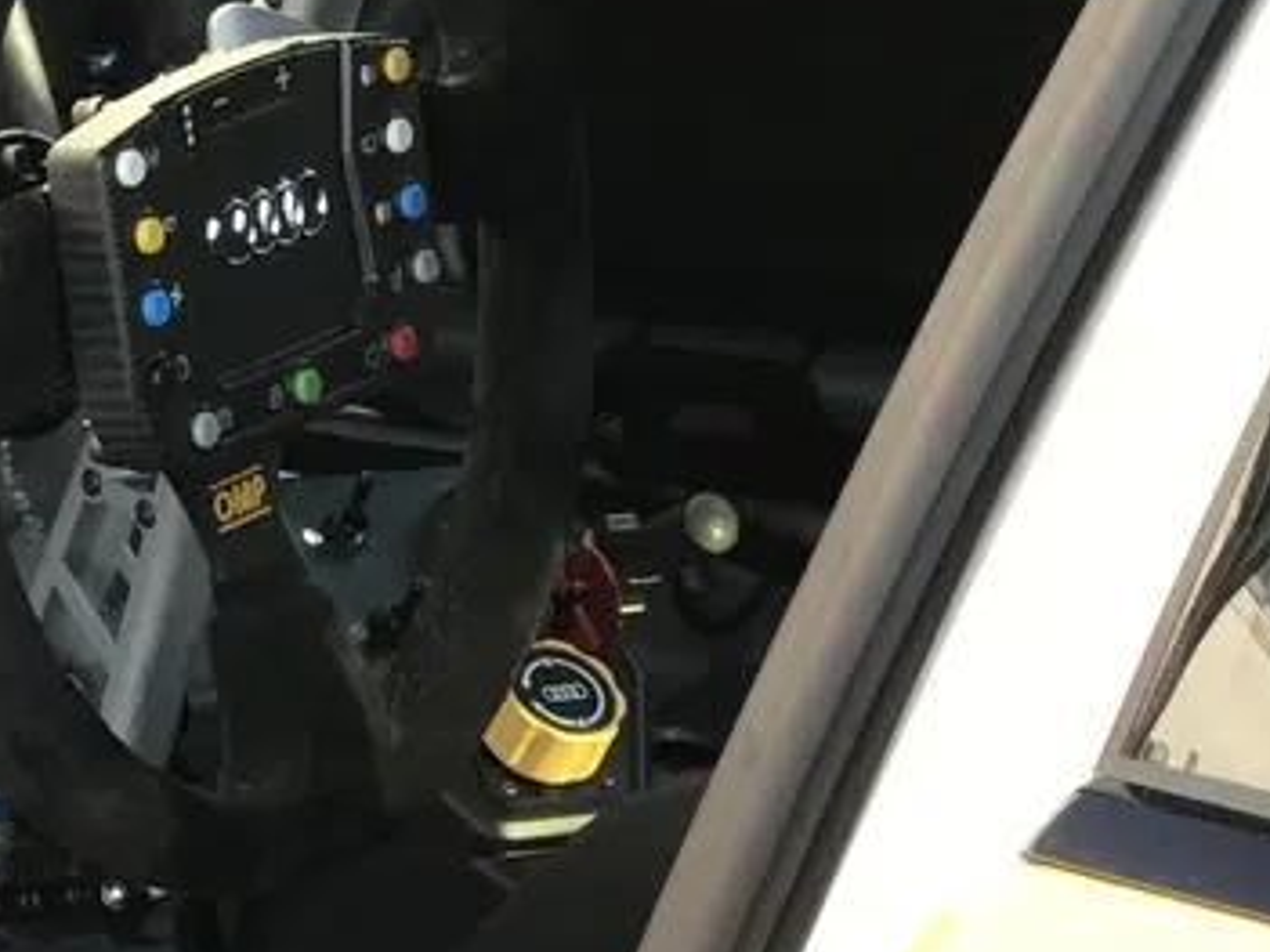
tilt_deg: -22.6
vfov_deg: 7.6
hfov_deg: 9.9
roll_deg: -0.6
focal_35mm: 195
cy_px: 652
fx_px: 7152
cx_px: -420
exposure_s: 1/50
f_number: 2.8
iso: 20
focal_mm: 6.6
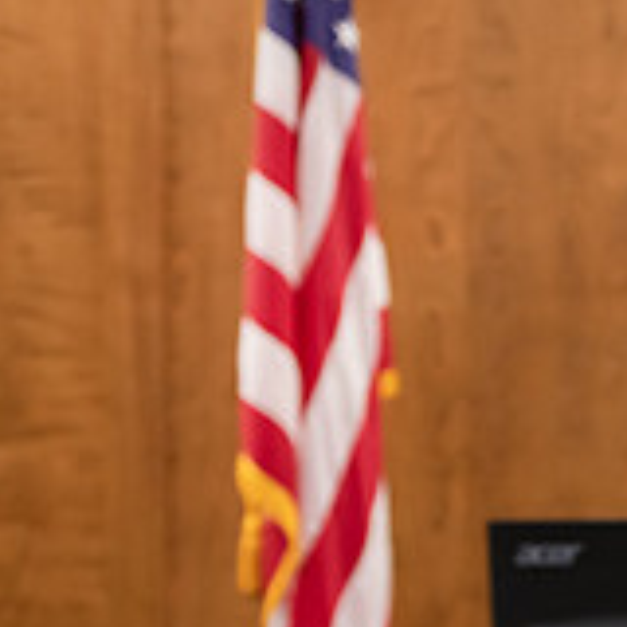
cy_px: 656
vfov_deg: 6.3
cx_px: 1121
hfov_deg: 6.2
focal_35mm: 278
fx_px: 5697
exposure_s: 1/160
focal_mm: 90
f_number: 3.2
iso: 1000
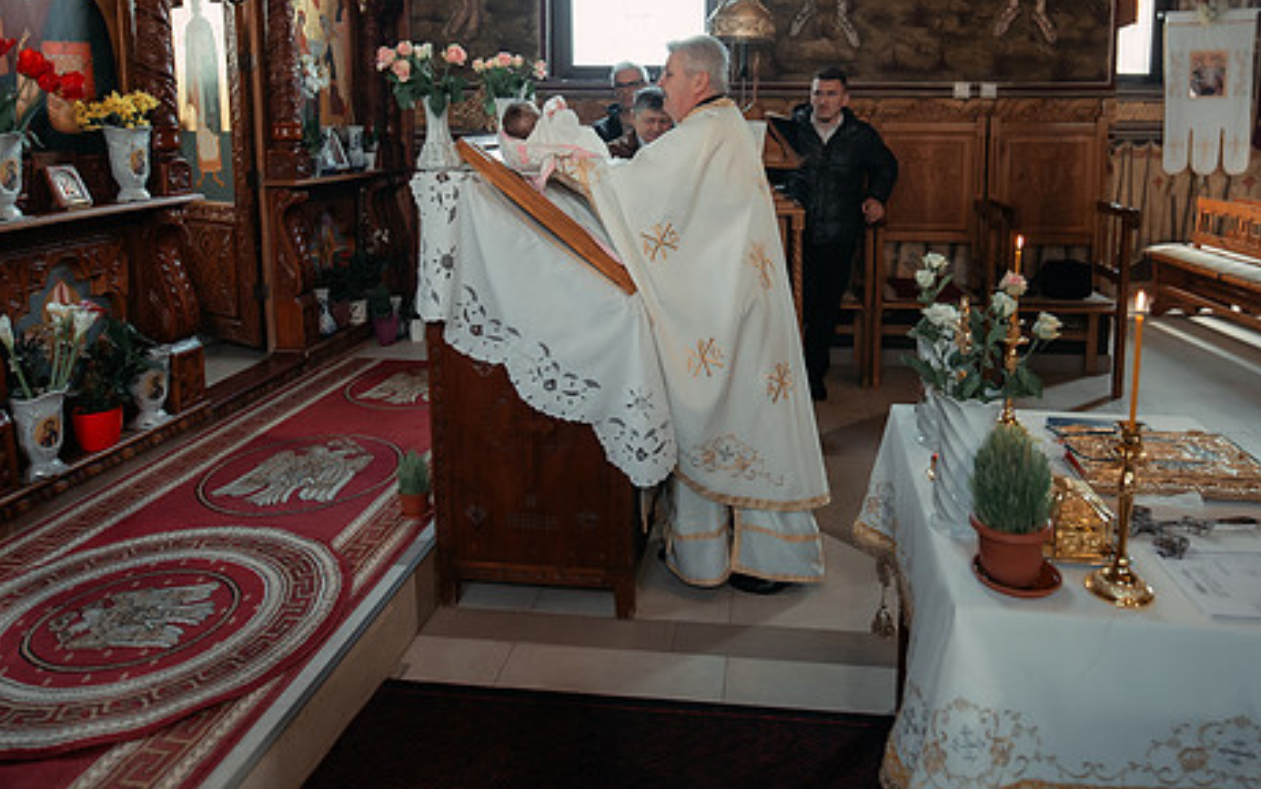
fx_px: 825
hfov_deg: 74.7
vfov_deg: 49.9
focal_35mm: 24
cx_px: 672
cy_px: 242
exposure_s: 1/250
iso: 1600
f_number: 2.8
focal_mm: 15
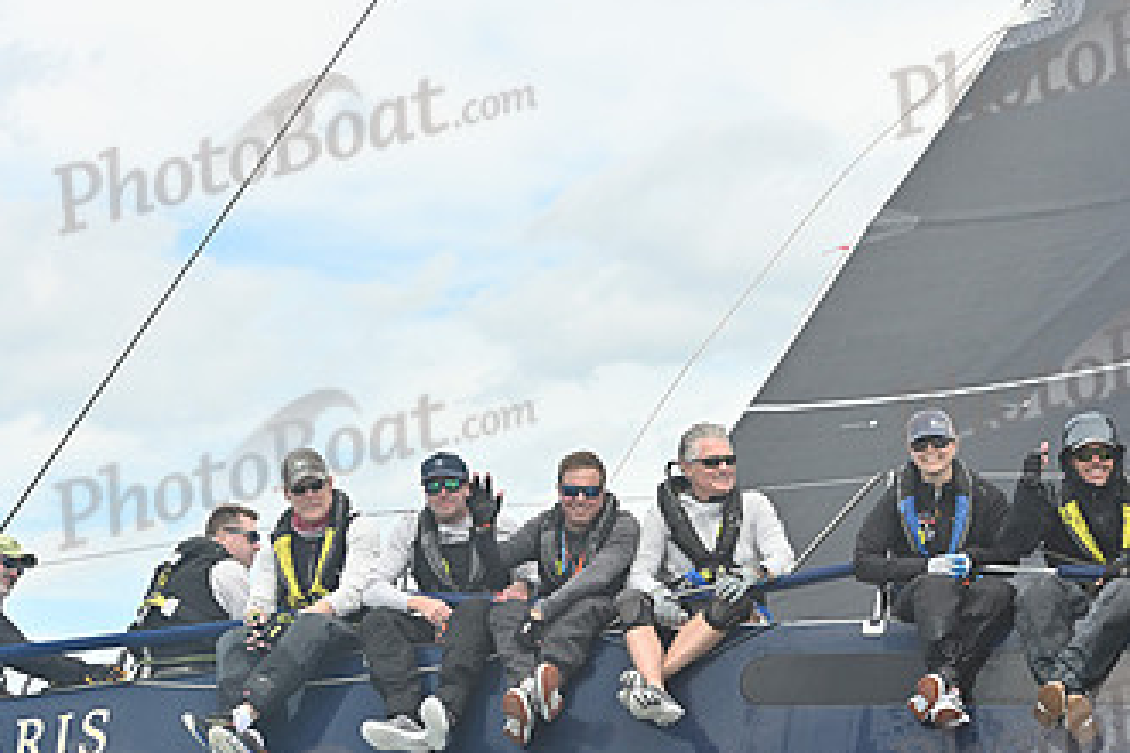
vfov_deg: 11.1
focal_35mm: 123
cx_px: 716
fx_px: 3861
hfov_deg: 16.6
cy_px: 590
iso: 320
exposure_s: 1/1250
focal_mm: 70
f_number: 6.3
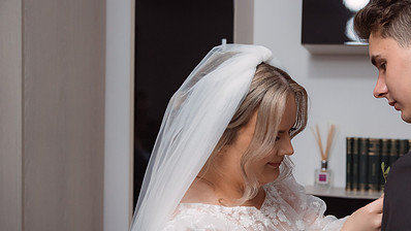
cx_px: 291
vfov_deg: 21.7
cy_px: 158
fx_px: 599
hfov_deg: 37.2
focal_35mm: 55
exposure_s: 1/200
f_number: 2.8
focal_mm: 36
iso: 1600
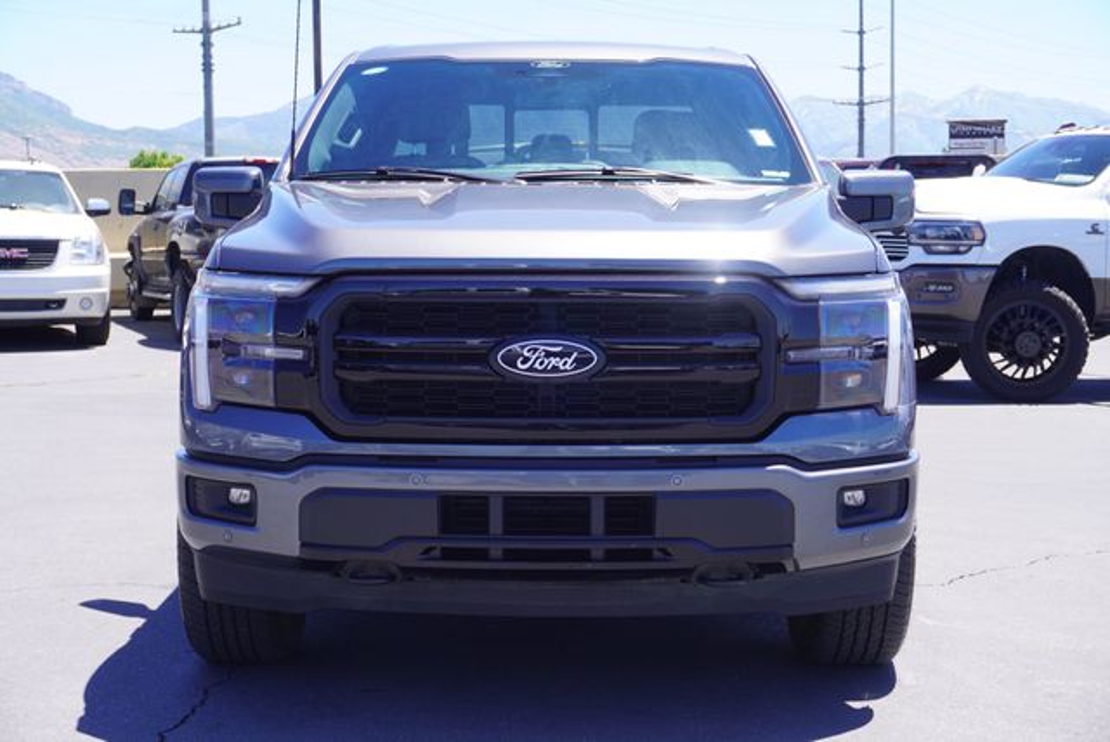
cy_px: 371
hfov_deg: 35.9
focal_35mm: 56
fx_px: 1713
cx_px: 555
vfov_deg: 24.5
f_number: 8
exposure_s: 1/80
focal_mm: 37
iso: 100
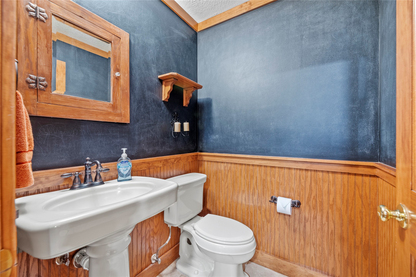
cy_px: 138
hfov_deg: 104.2
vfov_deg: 81.2
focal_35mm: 14
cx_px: 208
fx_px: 162
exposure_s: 3
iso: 800
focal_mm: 14
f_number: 8
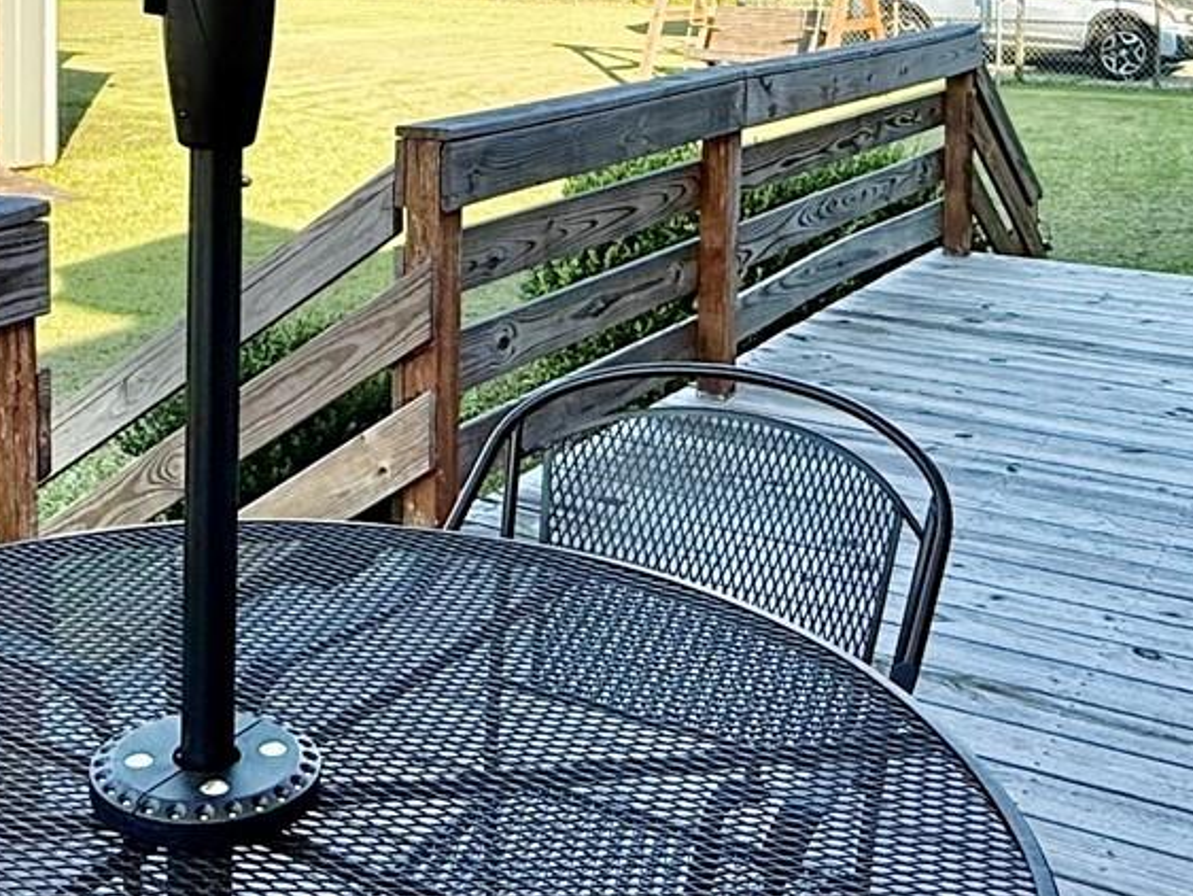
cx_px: 480
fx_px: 1758
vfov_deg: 27.0
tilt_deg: -2.7
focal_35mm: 51
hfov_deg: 37.3
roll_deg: -0.5
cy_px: 6
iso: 64
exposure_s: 1/770
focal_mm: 2.22
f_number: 2.2
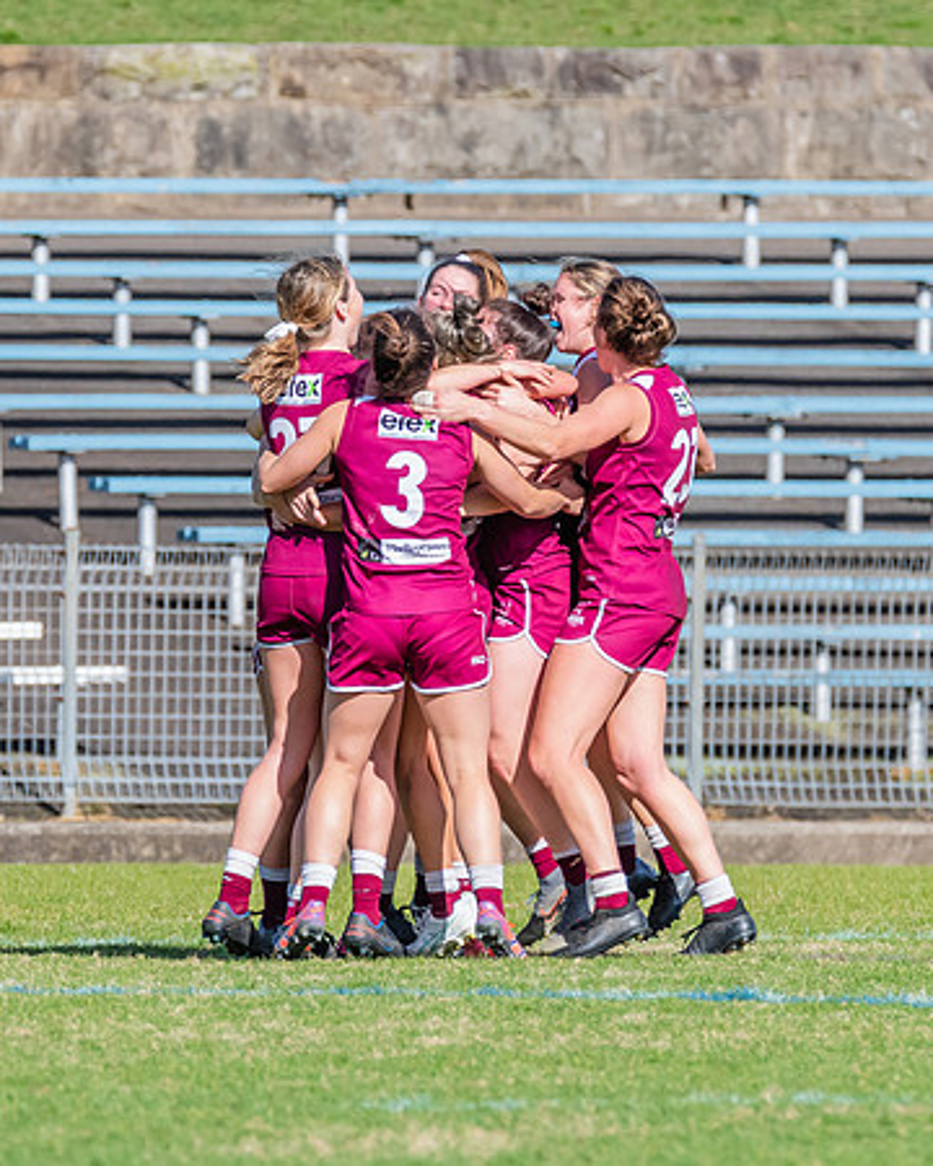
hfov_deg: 1.5
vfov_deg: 1.9
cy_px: 468
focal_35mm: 1015
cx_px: 552
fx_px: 35024
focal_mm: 500
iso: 800
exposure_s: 1/1600
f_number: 9
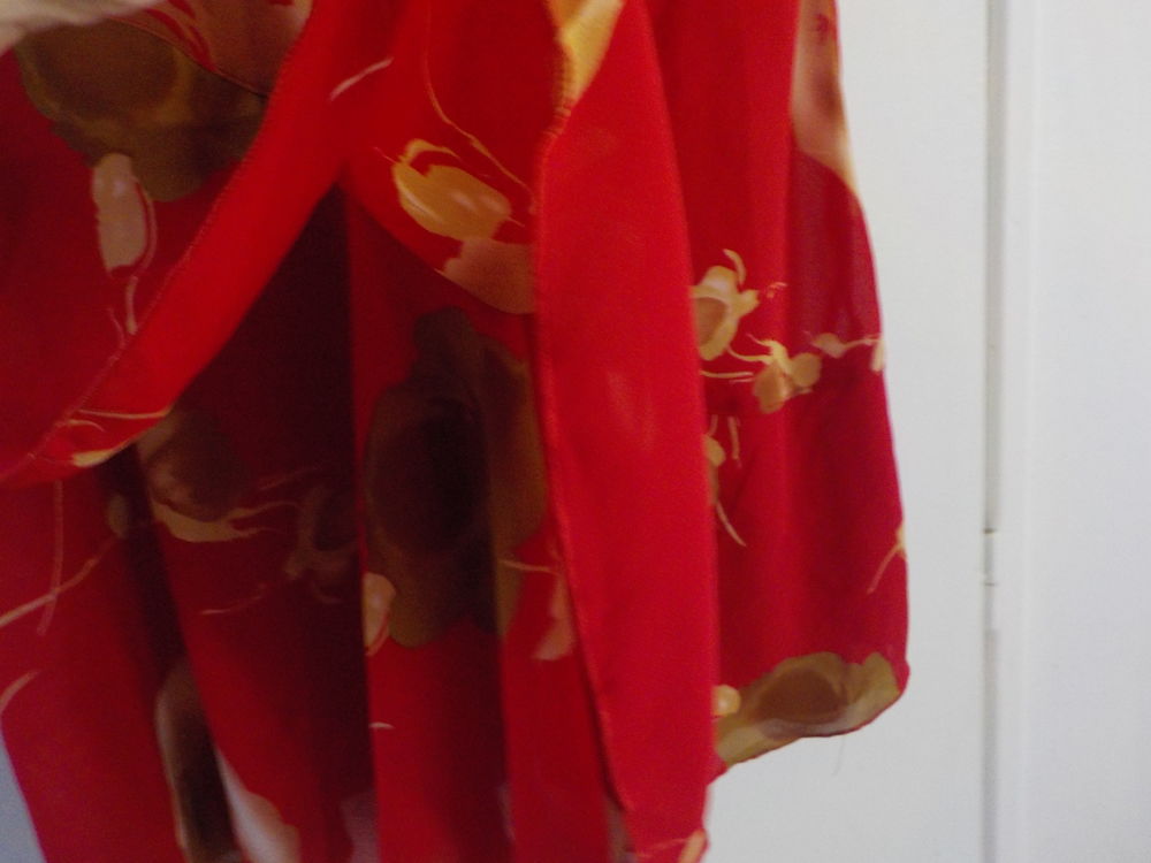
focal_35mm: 30
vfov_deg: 46.8
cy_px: 432
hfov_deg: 60.0
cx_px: 576
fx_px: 998
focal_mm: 4.1
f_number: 3.3
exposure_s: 1/20
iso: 400
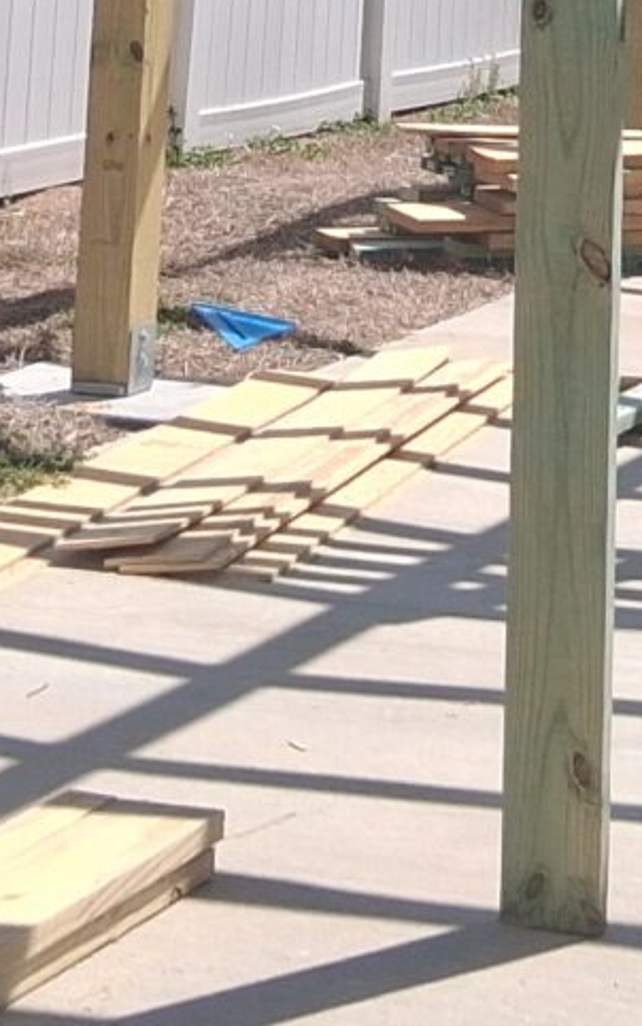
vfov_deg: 12.8
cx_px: 619
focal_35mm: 146
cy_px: -928
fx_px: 4086
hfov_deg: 8.9
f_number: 1.8
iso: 25
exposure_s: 1/529
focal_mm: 3.98
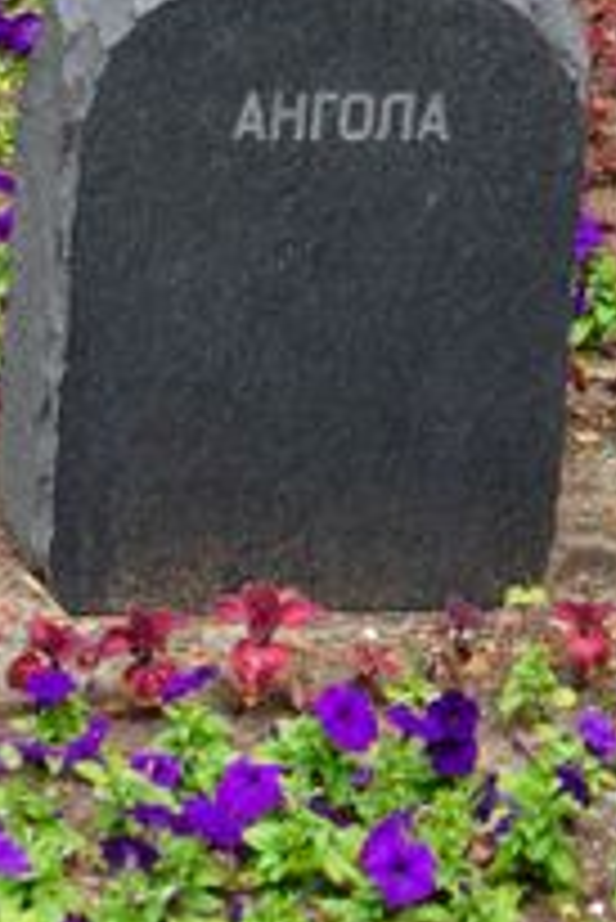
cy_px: 67
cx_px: 7
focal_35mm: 159
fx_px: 4074
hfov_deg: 8.6
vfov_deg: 12.8
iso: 125
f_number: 5.6
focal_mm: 70
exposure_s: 1/80
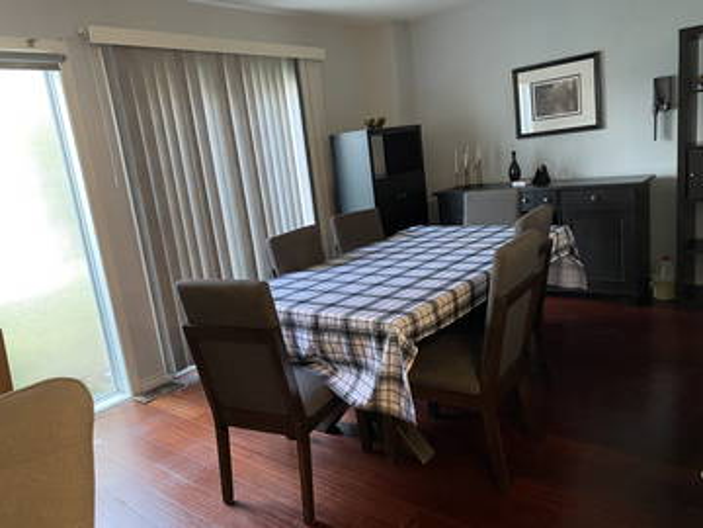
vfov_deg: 53.1
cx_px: 352
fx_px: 528
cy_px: 264
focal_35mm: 26
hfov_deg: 67.3
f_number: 1.8
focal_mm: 4.25
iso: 500
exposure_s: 1/30
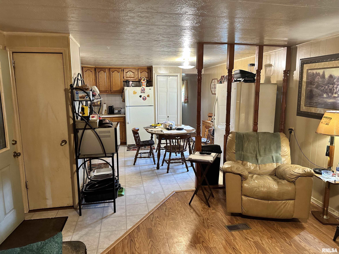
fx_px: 235
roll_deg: +0.2
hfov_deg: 71.6
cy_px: 127
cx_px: 170
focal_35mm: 24
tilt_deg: -9.8
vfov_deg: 56.8
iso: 400
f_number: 1.8
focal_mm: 6.9
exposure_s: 1/60
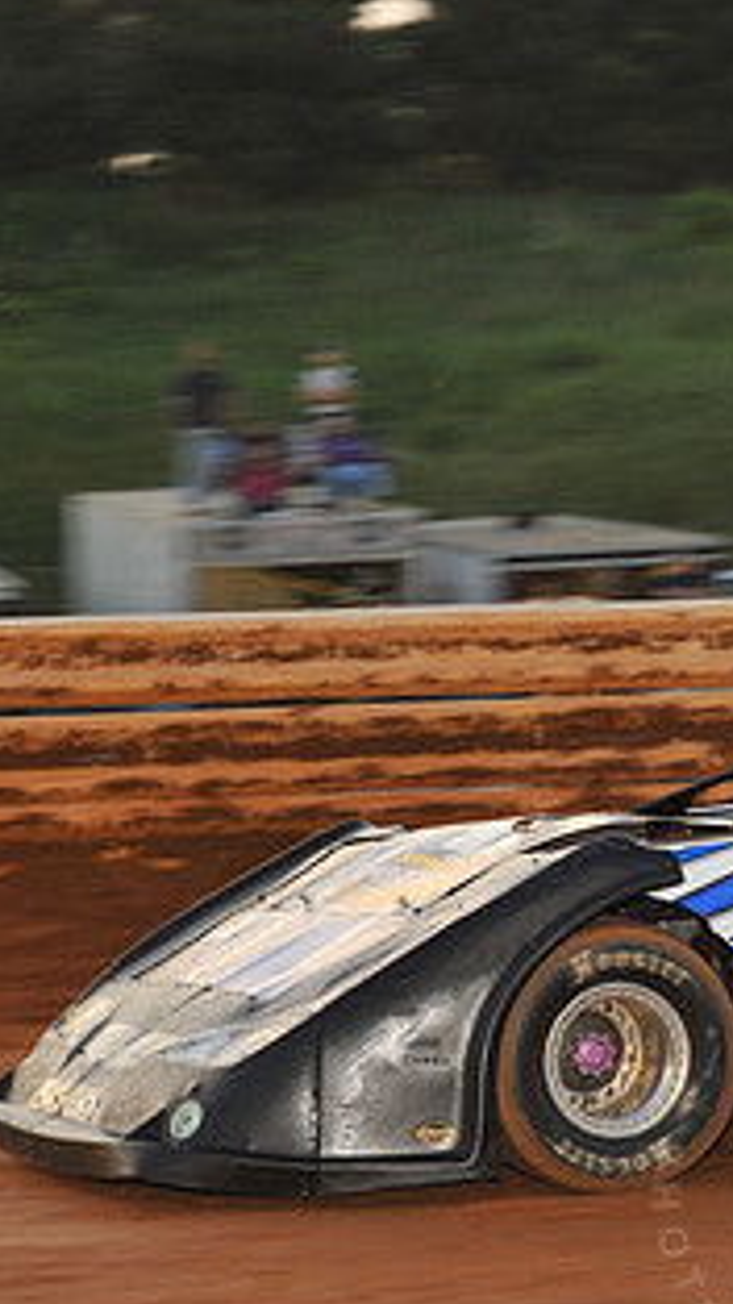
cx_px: 900
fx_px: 7051
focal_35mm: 204
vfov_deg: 10.6
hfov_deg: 5.9
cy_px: 794
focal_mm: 105
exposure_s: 1/320
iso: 800
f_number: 7.1
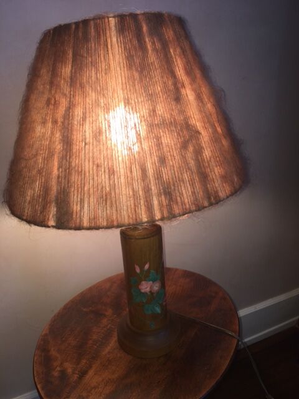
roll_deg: +4.2
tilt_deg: -19.6
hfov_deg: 48.2
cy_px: 200
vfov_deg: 61.7
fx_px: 334
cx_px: 150
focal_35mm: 29
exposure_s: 1/45
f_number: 2.2
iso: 25
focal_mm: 4.15
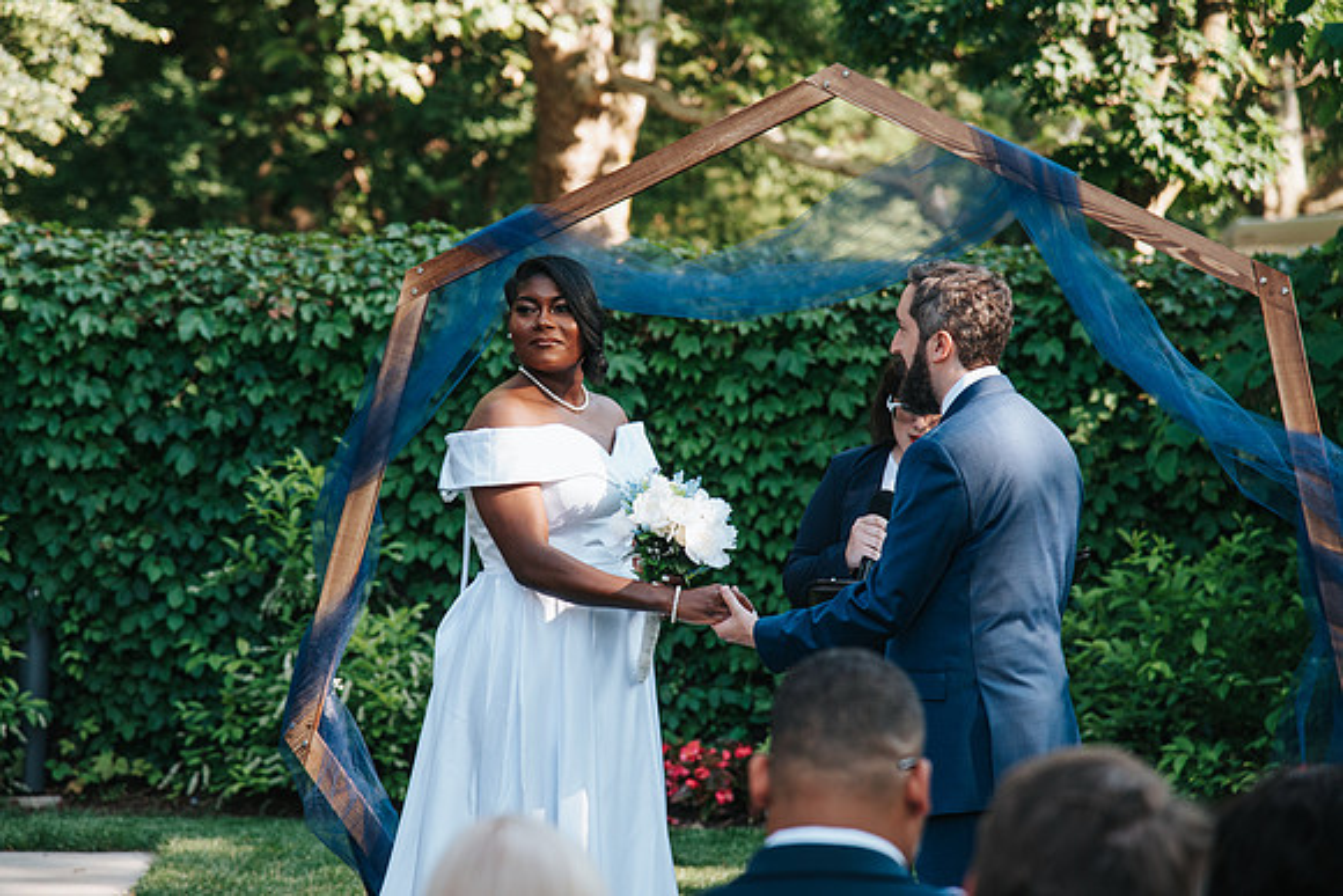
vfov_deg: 10.6
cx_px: 619
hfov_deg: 15.8
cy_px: 413
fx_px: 4830
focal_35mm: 129
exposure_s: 1/320
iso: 400
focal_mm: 120
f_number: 4.5
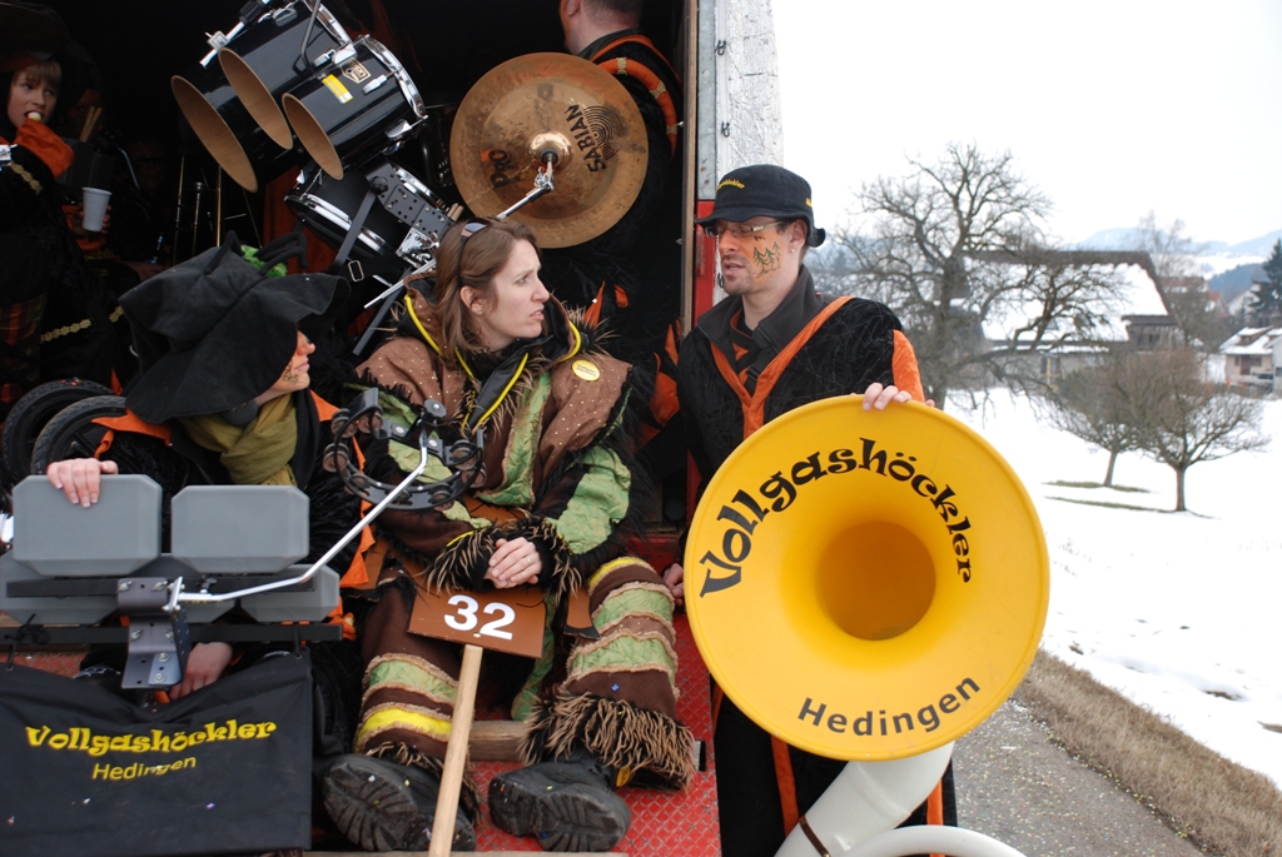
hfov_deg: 35.0
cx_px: 641
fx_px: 2032
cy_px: 428
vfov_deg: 23.8
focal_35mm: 57
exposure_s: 1/100
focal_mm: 38
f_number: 5
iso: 200
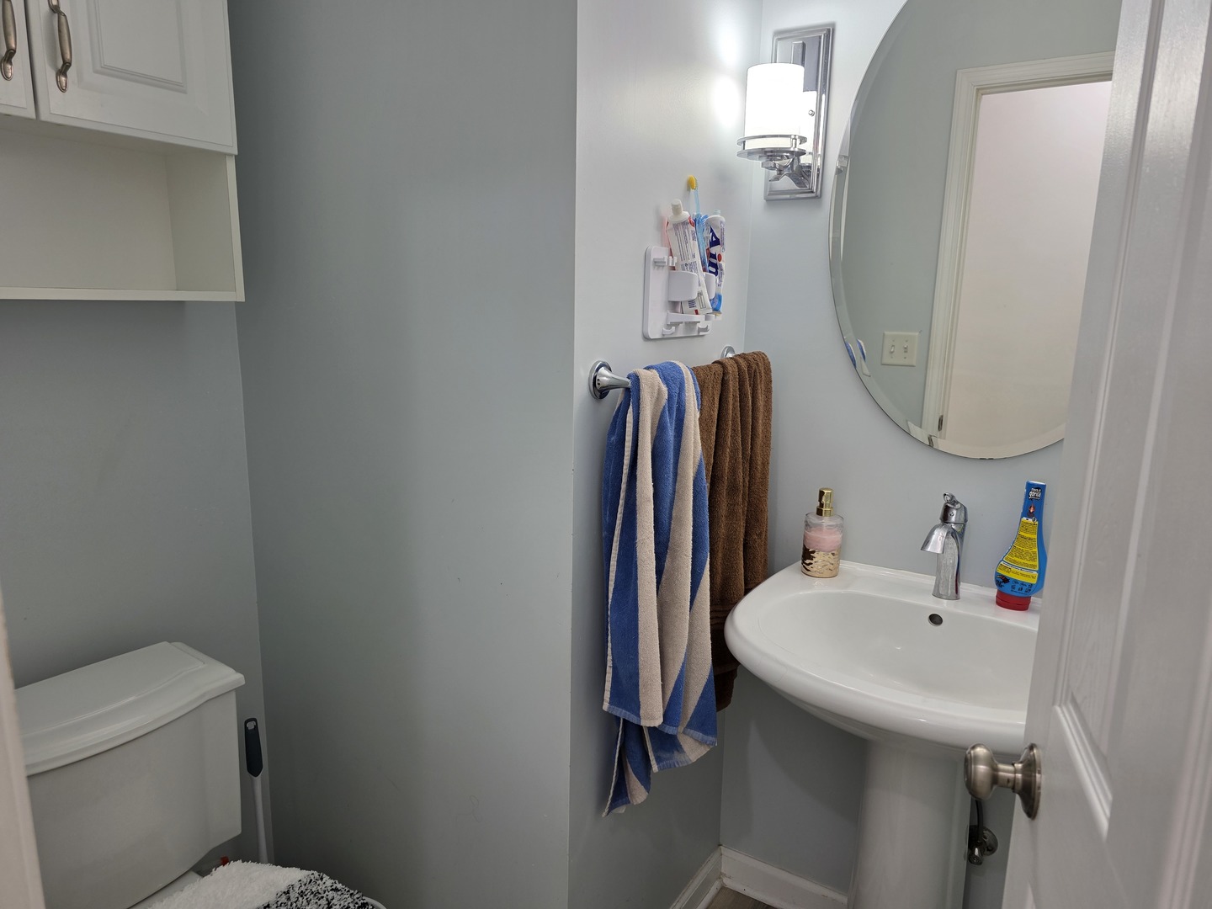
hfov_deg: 73.9
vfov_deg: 58.9
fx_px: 805
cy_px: 454
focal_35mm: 23
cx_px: 606
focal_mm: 6.3
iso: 80
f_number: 1.7
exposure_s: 1/120
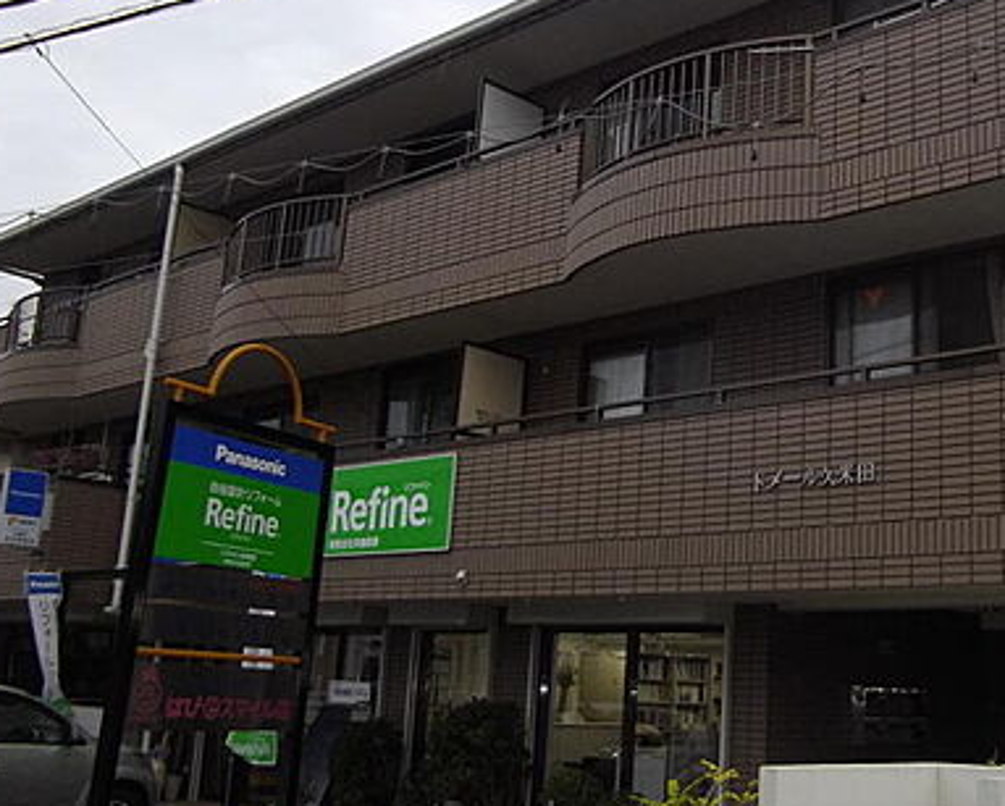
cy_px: 360
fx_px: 1310
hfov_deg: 40.7
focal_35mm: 44
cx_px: 764
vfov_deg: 34.2
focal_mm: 4.9
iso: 173
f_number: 3.2
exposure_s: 1/160
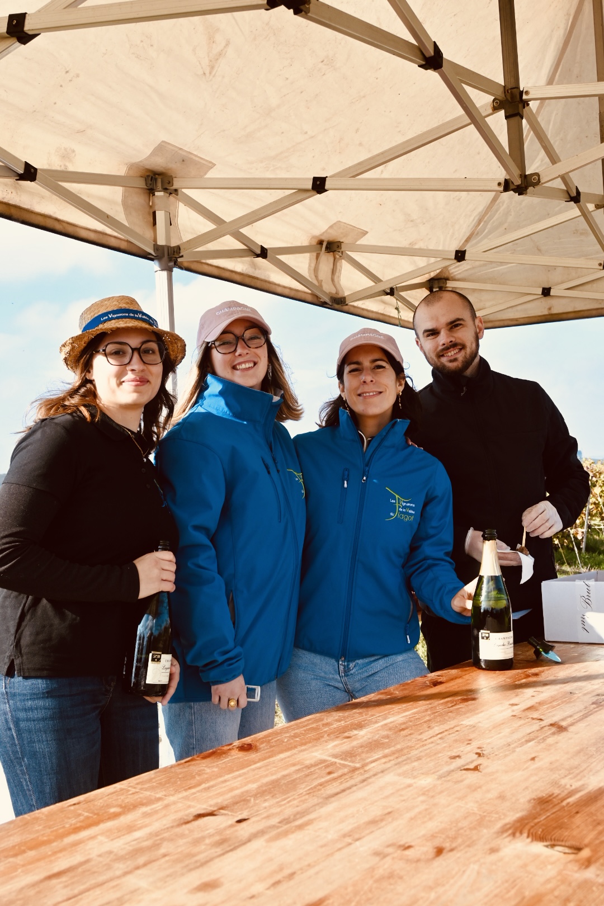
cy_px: 453
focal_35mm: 38
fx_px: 944
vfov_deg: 51.3
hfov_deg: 35.5
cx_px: 302
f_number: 5.6
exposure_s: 1/250
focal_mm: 25
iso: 100
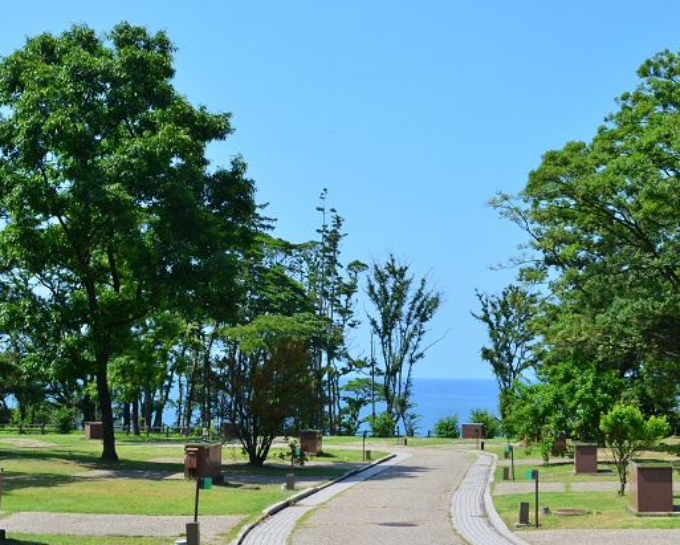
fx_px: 1168
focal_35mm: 58
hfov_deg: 32.3
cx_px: 422
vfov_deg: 26.3
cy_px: 292
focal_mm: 26
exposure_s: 1/125
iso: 160
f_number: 11
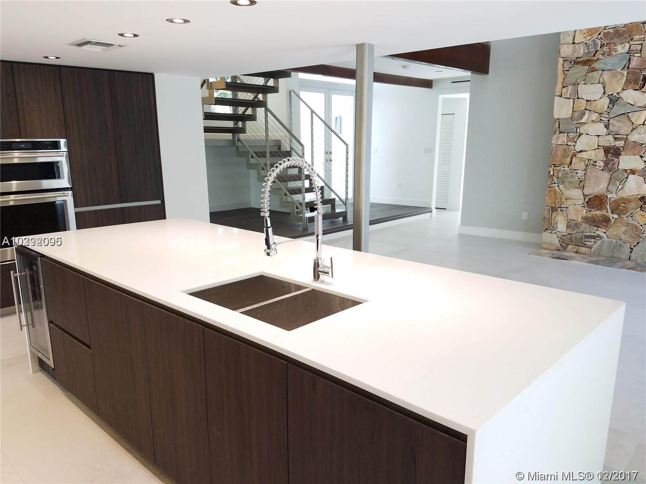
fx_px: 485
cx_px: 323
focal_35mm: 26
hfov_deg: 67.3
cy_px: 242
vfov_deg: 53.1
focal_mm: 4.2
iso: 64
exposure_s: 1/60
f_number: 1.7
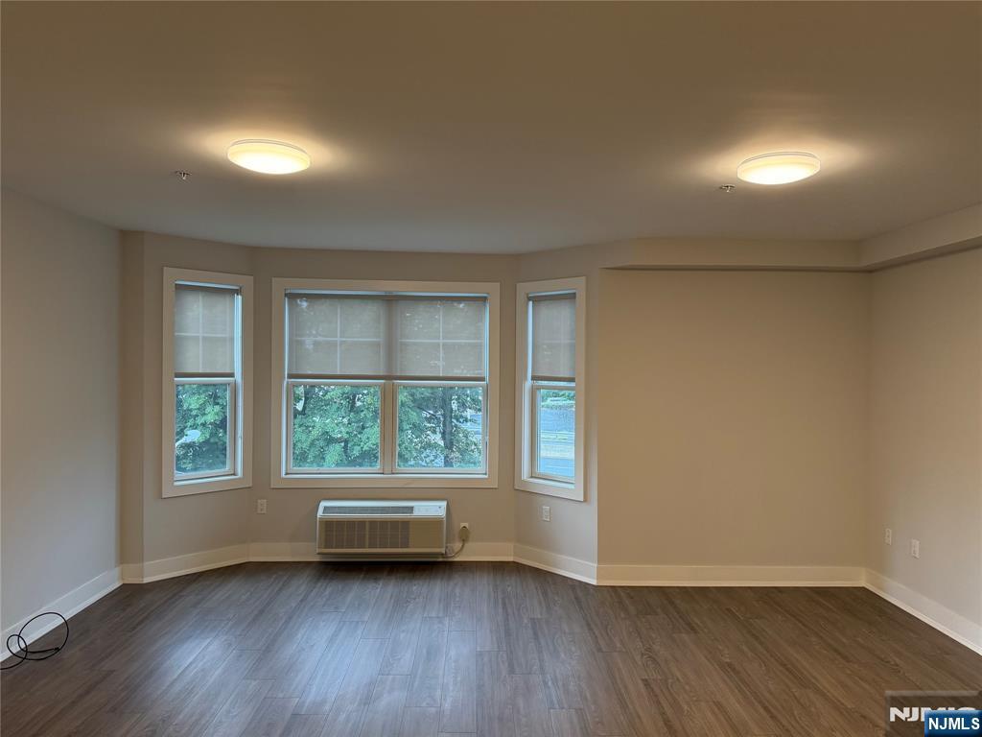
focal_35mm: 24
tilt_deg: -0.3
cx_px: 491
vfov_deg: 56.8
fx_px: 681
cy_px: 368
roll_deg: -0.7
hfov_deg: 71.6
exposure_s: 1/120
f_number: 1.78
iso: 250
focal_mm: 6.76
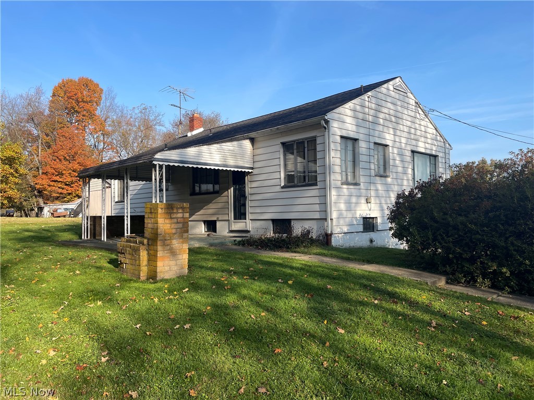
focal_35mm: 26
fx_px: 401
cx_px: 267
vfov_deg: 53.1
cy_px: 200
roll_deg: +1.7
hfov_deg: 67.3
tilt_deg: +3.1
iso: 32
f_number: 1.6
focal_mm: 4.2
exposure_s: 1/1825
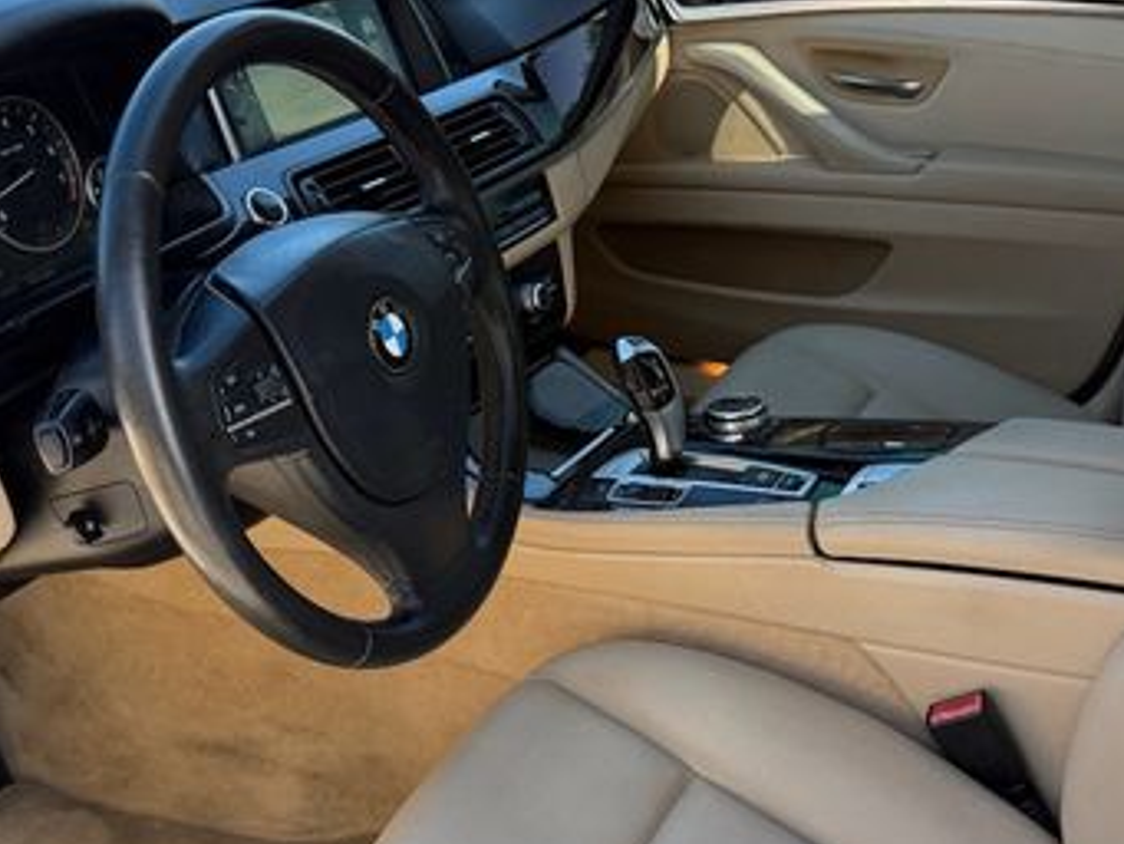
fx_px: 1462
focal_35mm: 45
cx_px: 577
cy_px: 574
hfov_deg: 42.1
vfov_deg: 31.9
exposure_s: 1/501
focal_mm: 6.76
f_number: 1.78
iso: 100
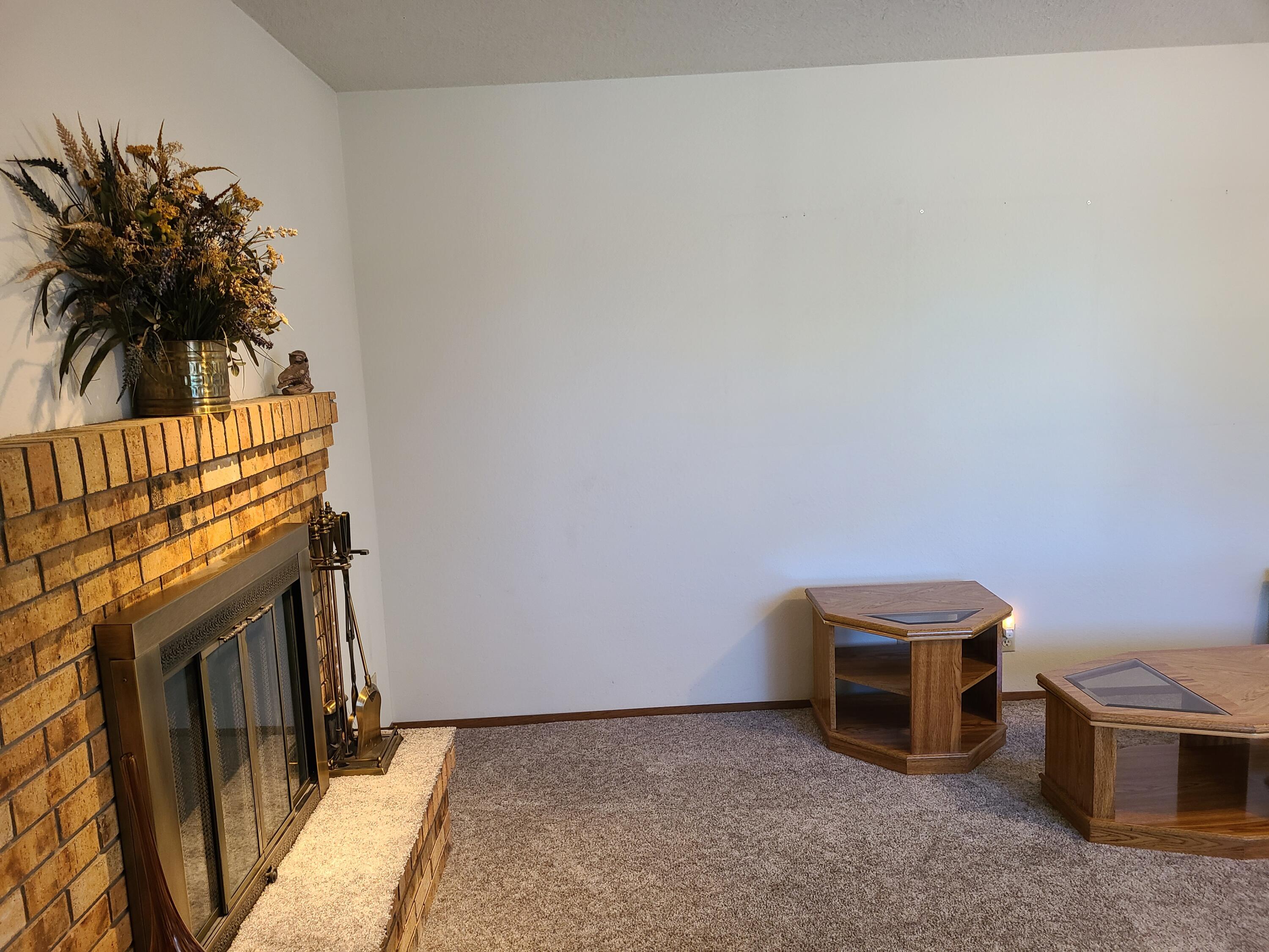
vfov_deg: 53.1
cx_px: 634
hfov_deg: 67.3
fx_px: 953
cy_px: 476
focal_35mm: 26
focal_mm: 5.4
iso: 250
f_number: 1.8
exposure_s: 1/40
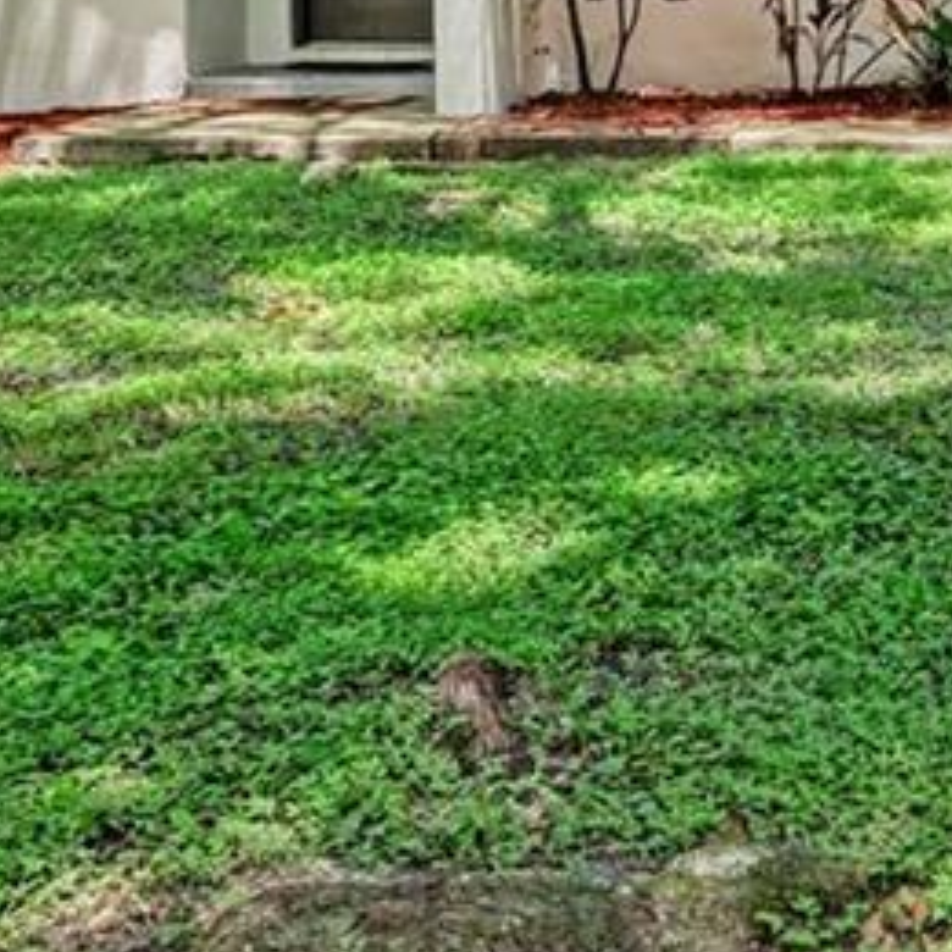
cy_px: -71
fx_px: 2769
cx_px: 970
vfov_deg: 18.8
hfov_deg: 18.9
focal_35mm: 89
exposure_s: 1/320
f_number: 7.1
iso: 100
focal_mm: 17
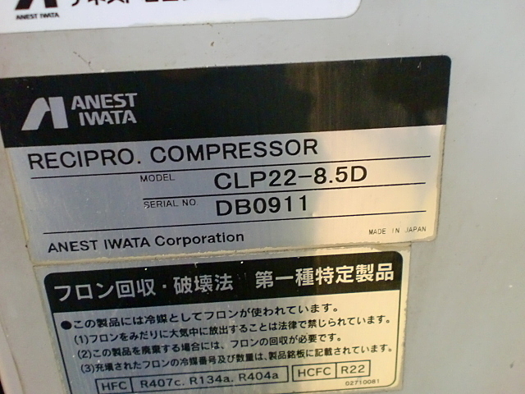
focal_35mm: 35
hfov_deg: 52.6
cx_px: 262
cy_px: 197
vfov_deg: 40.7
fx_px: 531
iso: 500
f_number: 3.1
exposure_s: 1/60
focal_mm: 6.3
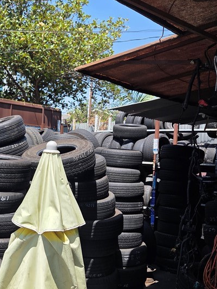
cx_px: 27
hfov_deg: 31.5
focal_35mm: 44
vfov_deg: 42.9
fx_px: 368
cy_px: 152
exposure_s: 1/2593
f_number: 1.8
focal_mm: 5.4
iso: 80
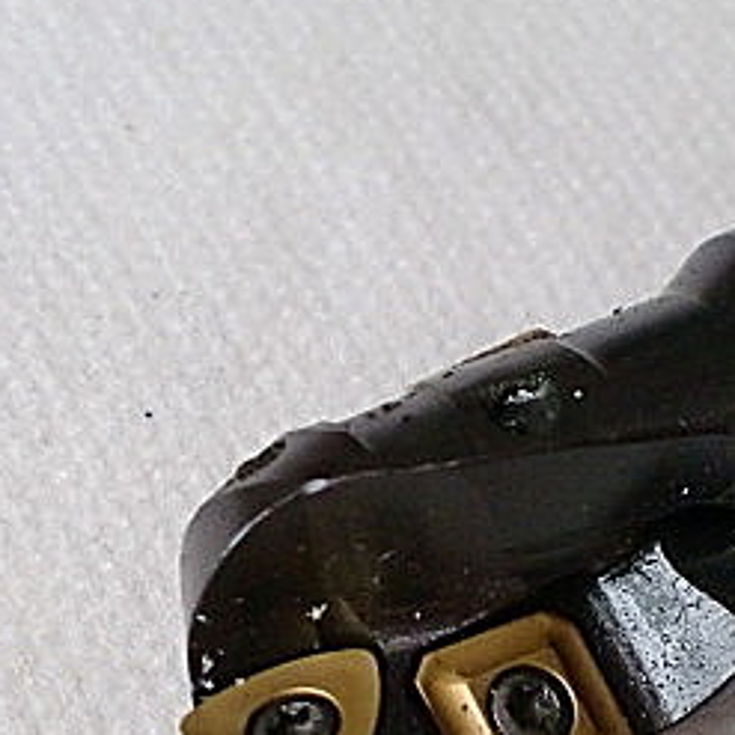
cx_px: 631
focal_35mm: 80
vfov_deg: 21.2
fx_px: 1922
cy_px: 646
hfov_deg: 21.3
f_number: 3.1
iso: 400
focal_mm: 6.3
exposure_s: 1/60
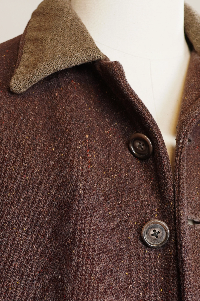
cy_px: 271
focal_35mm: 106
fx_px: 883
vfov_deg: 18.9
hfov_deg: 12.9
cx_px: 101
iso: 200
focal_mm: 32
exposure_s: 1/40
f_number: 2.5
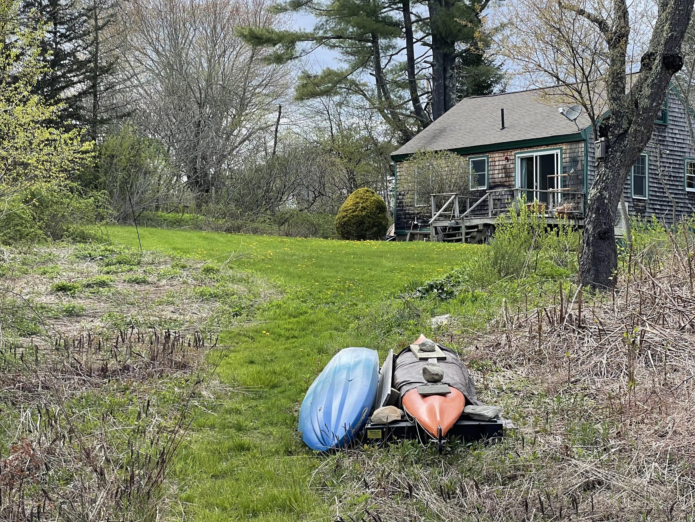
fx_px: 1365
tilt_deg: +4.0
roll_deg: -0.3
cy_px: 236
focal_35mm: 68
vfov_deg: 21.6
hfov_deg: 28.6
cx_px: 362
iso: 25
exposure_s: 1/421
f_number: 2
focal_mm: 6
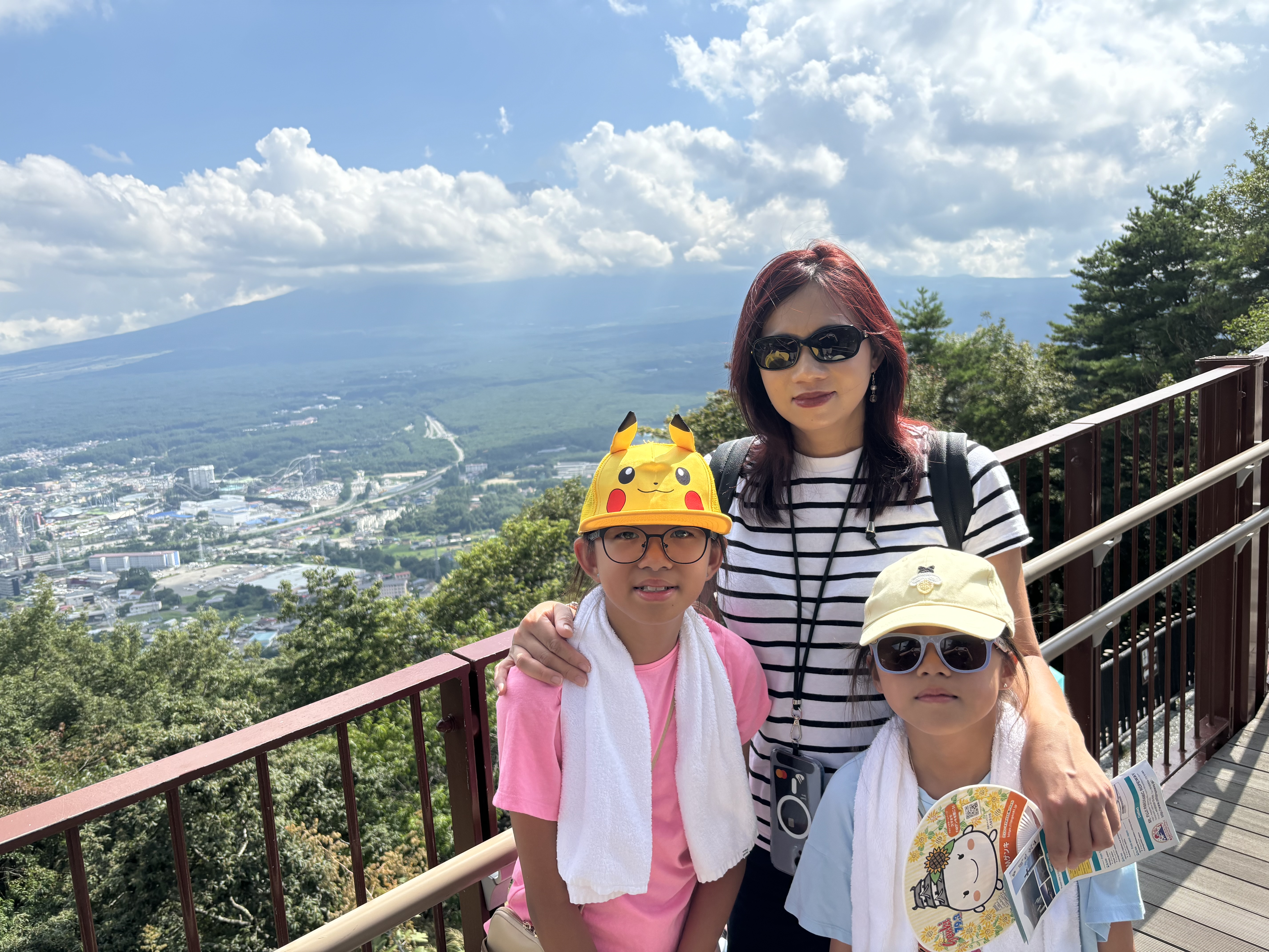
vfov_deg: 53.1
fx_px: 953
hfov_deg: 67.3
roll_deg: +2.7
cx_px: 634
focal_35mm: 26
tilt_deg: -8.6
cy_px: 476
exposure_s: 1/2857
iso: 50
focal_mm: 5.96
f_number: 1.6
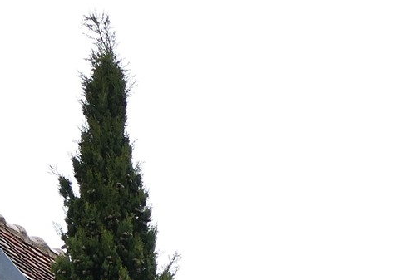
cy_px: 688
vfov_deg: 6.3
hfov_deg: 9.7
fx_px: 2427
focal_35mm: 208
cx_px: 561
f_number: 3.1
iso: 125
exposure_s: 1/500
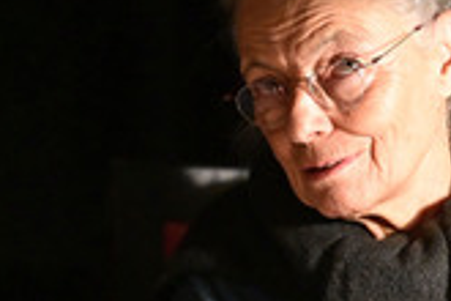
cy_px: 235
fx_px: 6827
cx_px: 411
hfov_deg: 3.8
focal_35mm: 545
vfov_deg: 2.5
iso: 5000
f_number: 2.8
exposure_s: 1/200
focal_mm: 200
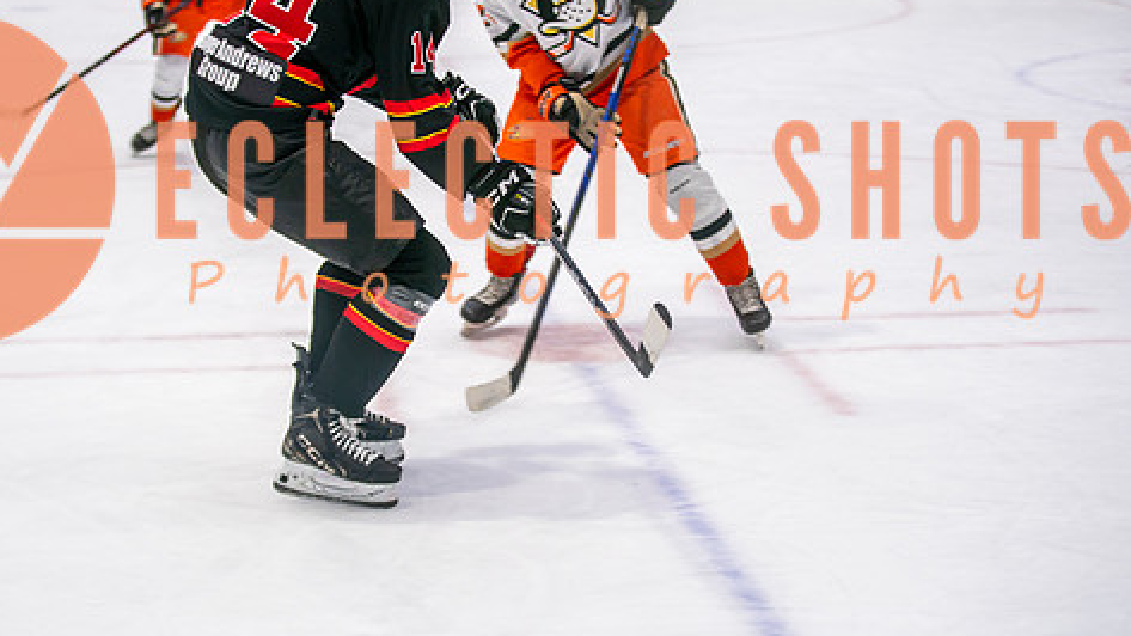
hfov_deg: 23.6
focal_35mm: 90
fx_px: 2699
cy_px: 181
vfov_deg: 13.4
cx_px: 454
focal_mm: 70
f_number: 2.8
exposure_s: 1/640
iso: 800
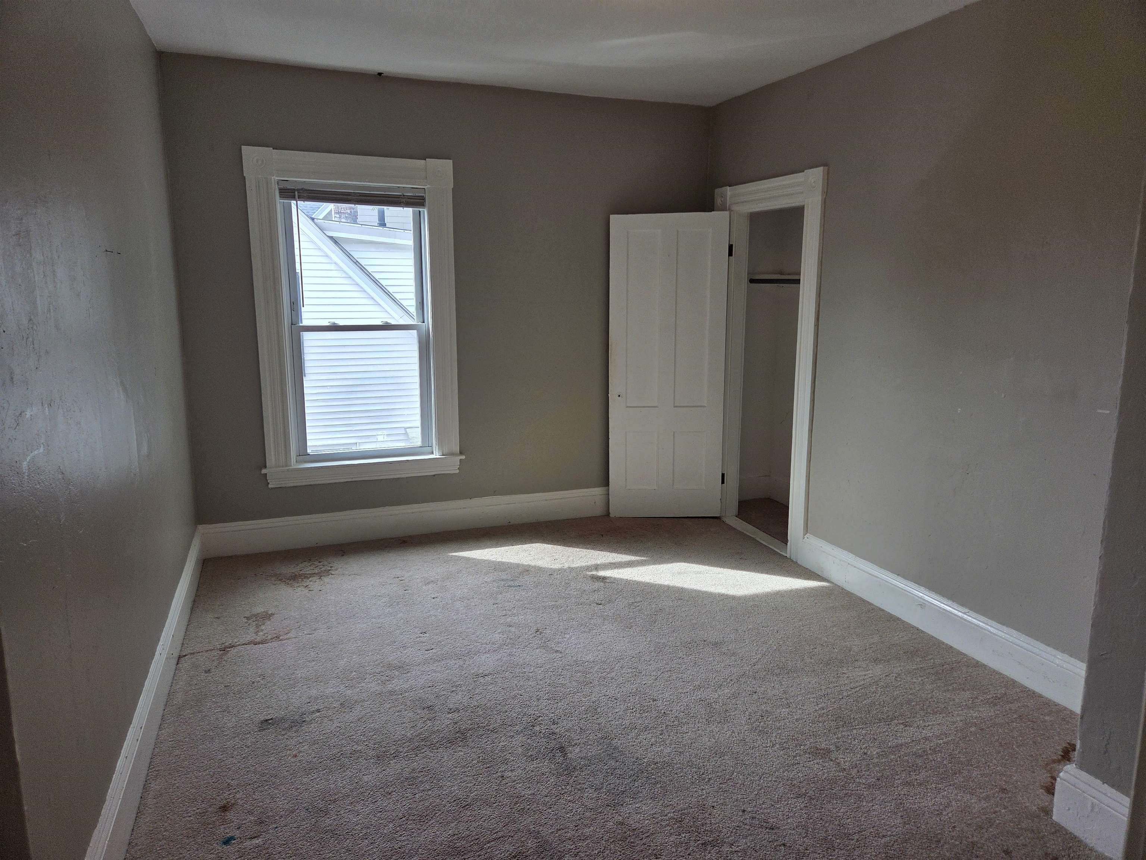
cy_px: 430
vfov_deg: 58.9
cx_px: 573
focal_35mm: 23
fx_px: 761
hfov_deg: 73.9
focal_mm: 5.4
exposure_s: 1/120
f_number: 1.8
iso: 32
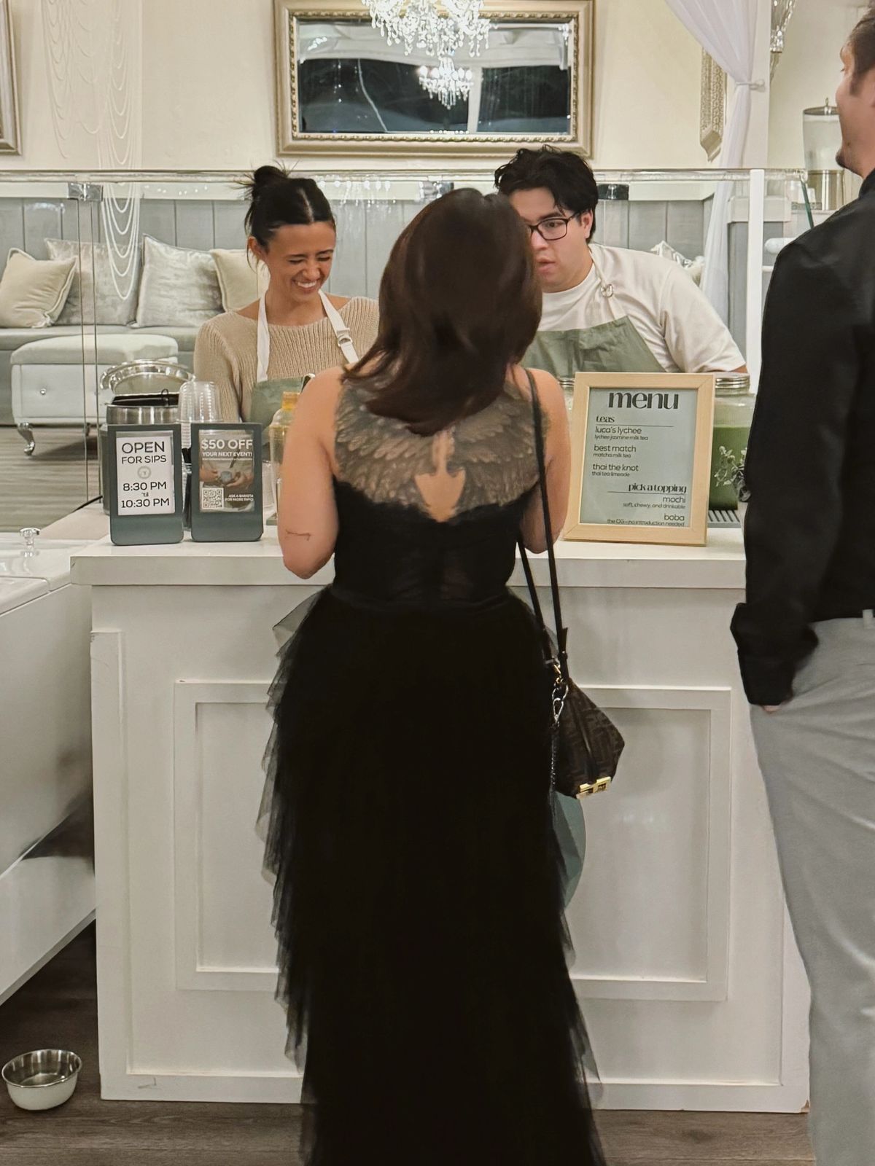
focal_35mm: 24
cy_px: 583
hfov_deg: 56.8
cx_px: 438
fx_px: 809
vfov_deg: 71.6
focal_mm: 6.76
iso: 800
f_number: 1.78
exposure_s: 1/60
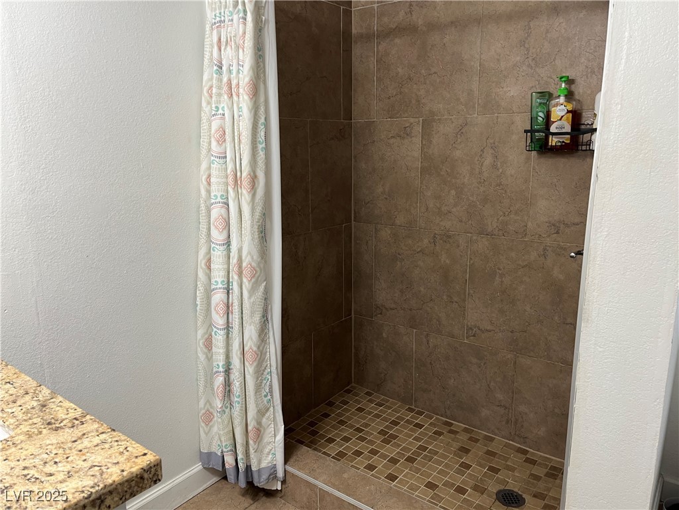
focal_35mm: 26
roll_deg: -0.6
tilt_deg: -11.6
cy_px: 255
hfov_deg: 67.3
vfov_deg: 53.1
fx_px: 510
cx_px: 340
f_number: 1.6
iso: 100
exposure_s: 1/60
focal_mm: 5.1
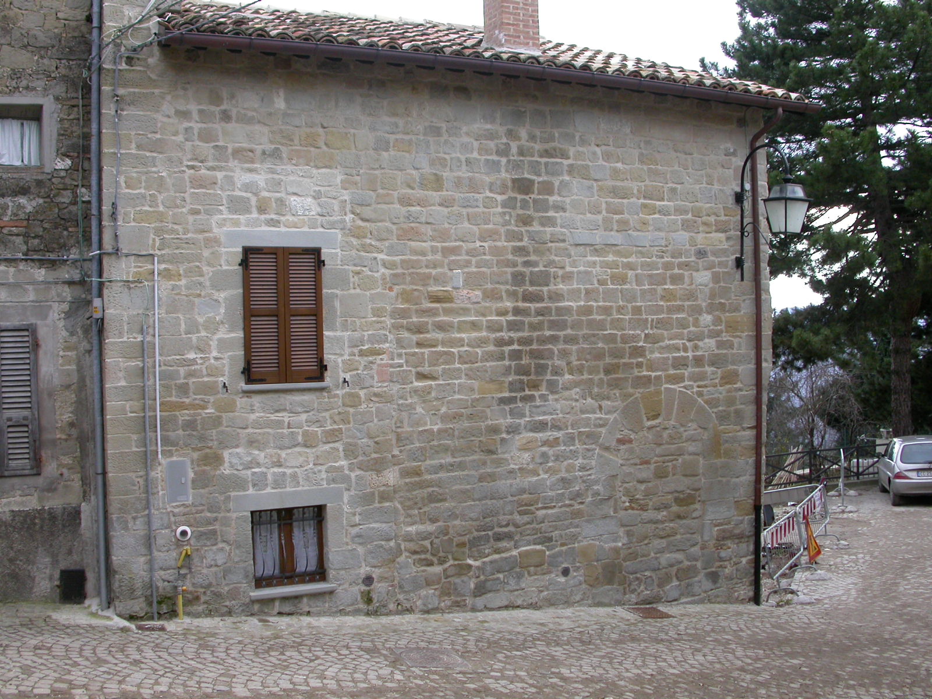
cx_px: 466
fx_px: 1023
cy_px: 350
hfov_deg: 49.0
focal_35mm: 38
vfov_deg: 37.7
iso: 100
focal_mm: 7.85
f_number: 4.7
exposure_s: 1/122
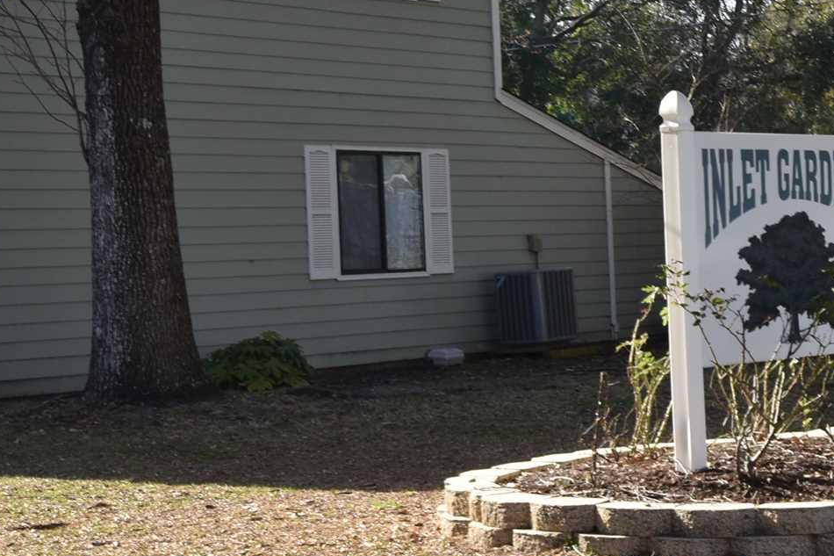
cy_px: 344
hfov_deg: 19.6
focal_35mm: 97
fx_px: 2247
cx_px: 1041
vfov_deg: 14.1
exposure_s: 1/200
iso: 100
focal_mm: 20
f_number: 6.3
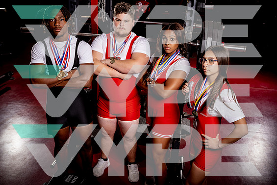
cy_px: 91
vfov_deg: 35.1
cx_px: 138
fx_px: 292
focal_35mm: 38
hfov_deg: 50.7
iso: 100
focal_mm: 37
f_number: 5.6
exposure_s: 1/250
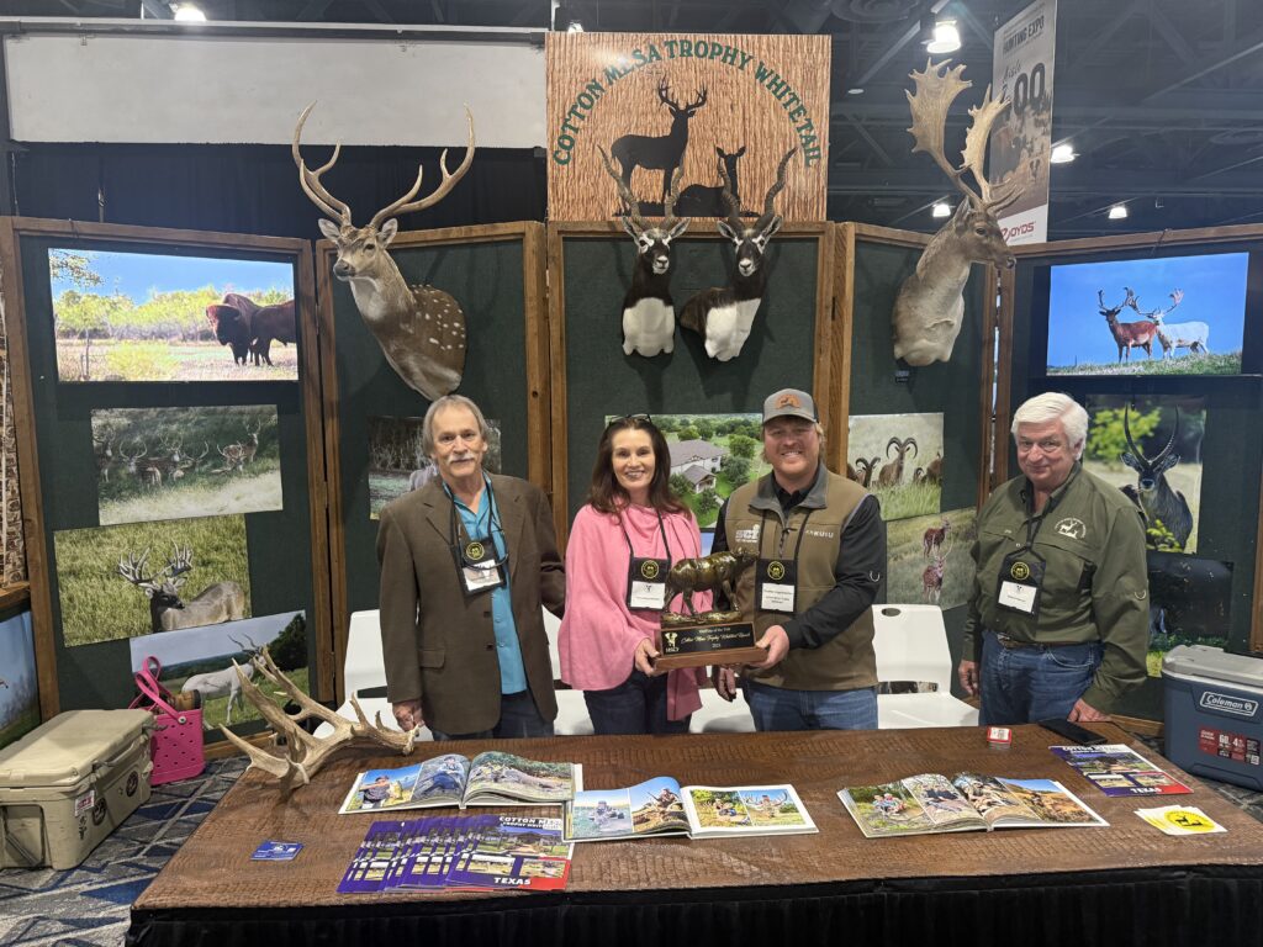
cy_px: 474
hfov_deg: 71.6
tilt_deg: -6.1
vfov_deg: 56.8
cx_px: 632
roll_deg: +0.7
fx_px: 876
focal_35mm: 24
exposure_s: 1/60
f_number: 1.78
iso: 320
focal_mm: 6.76
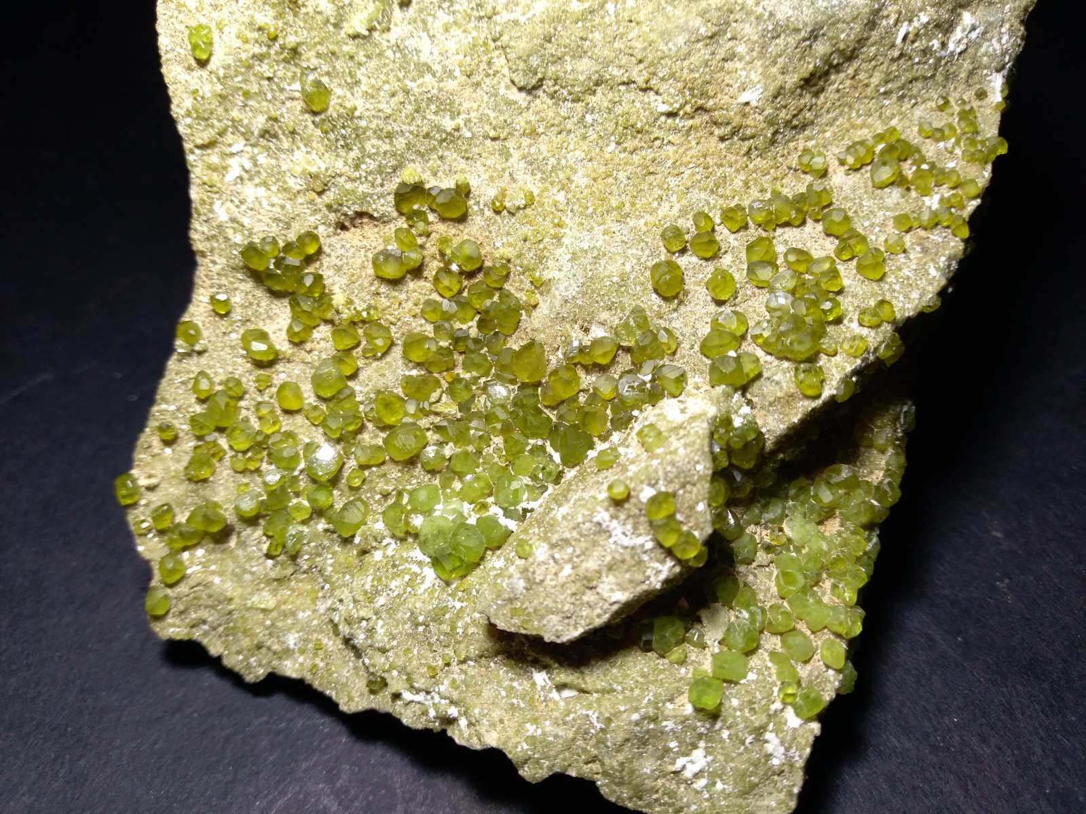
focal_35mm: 26
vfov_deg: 53.1
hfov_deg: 67.3
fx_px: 816
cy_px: 407
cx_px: 543
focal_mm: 3.54
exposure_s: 1/33.3
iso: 168
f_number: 2
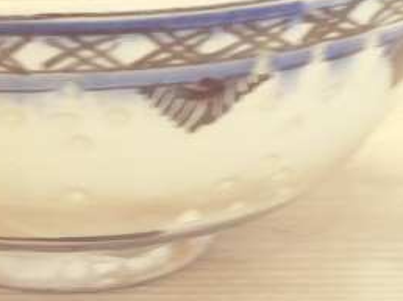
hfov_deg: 12.1
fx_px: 1896
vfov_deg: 9.1
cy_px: 84
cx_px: 53
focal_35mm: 163
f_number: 4.5
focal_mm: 12.5
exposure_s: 1/10
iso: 400
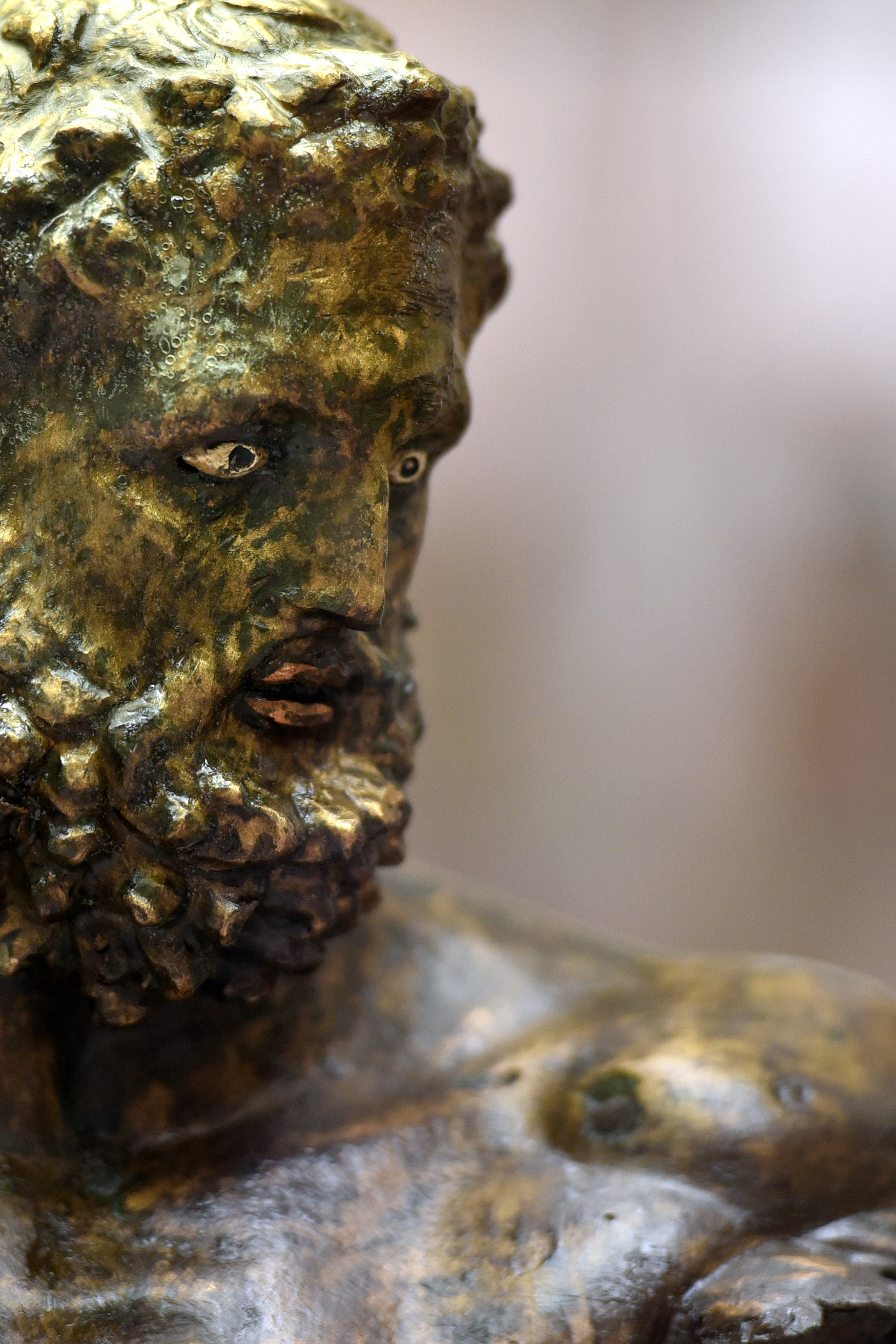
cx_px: 195
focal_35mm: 367
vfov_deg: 5.6
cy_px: 595
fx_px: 13699
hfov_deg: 3.7
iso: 1000
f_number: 2.8
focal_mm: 200
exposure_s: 1/200
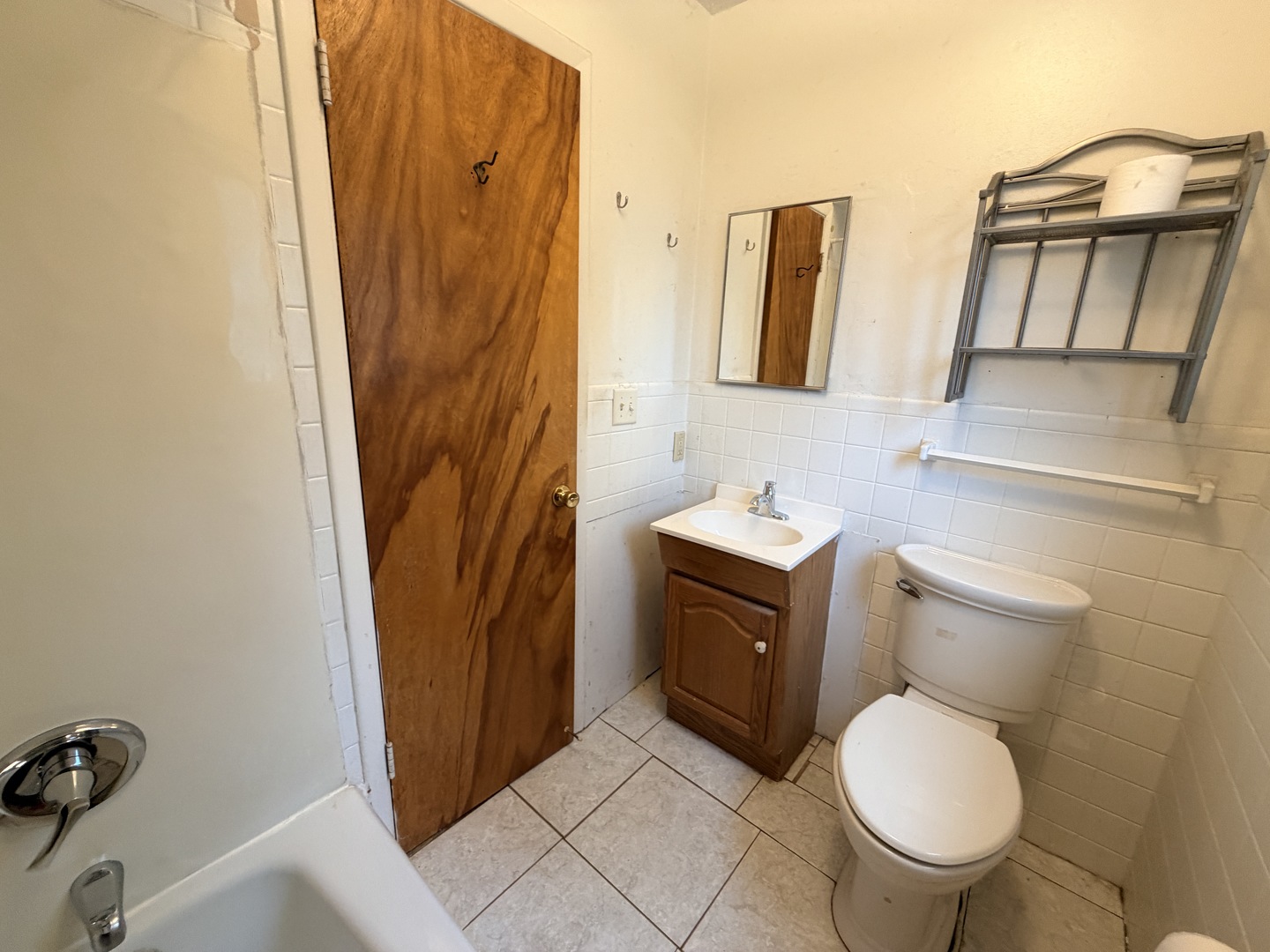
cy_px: 476
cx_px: 635
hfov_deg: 102.1
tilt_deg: -14.0
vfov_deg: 85.7
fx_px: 514
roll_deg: -1.7
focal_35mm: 14
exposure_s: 1/60
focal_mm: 2.22
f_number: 2.2
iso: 200
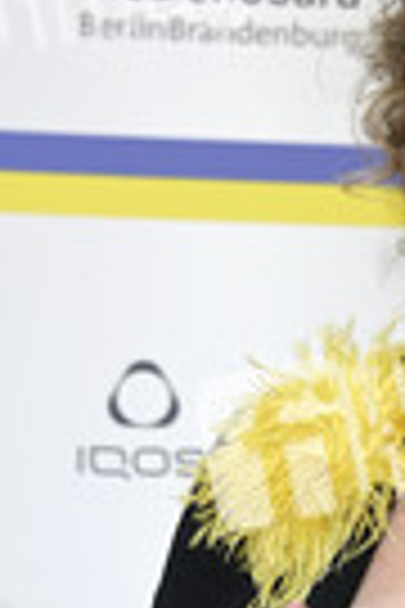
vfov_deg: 8.2
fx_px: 4235
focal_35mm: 251
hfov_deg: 5.4
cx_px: 558
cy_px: 649
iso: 640
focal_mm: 85
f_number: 6.3
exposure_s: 1/250
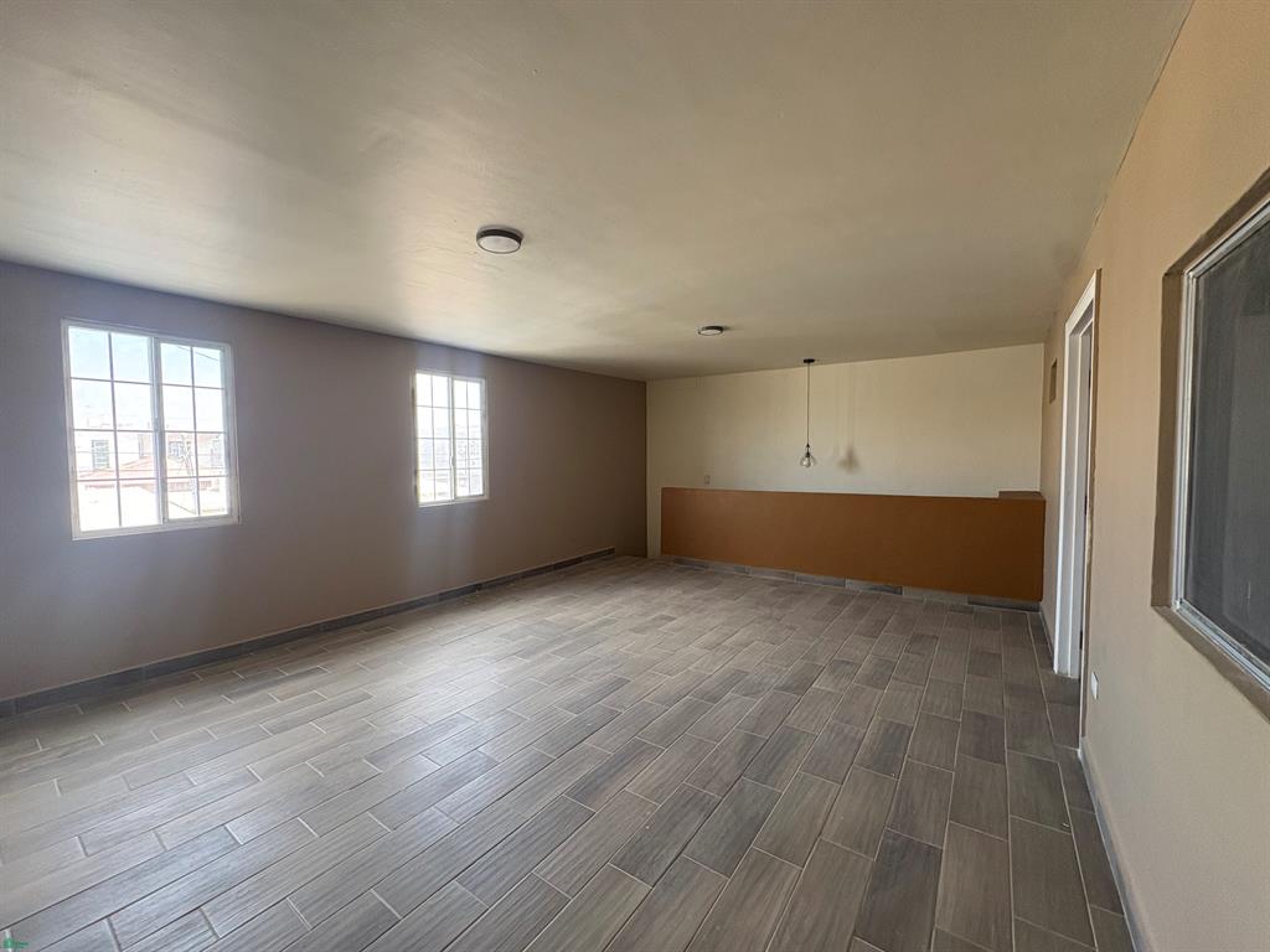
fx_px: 514
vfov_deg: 85.7
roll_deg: +1.0
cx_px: 635
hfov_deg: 102.1
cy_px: 476
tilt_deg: -1.5
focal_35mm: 14
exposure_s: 1/99
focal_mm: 2.22
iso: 200
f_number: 2.2
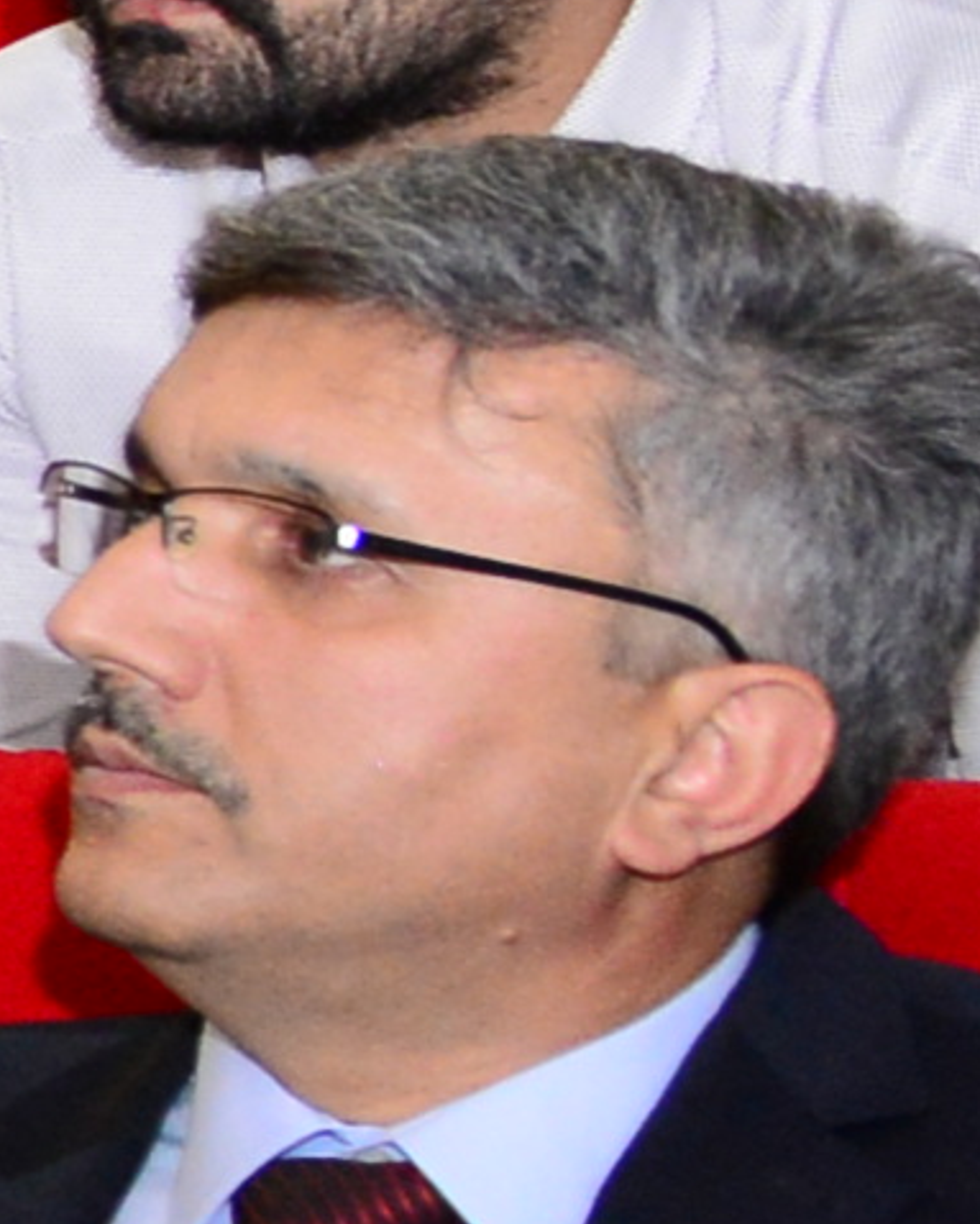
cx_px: -5368
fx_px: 9417
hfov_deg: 4.3
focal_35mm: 260
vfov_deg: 7.4
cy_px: 87
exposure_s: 1/50
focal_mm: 24
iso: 1600
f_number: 4
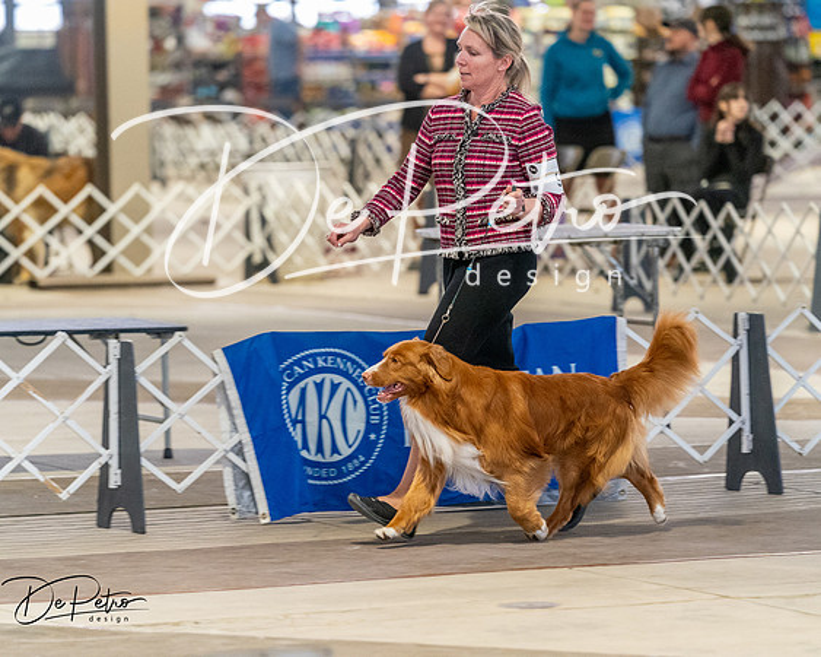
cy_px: 328
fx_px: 5334
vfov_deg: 7.0
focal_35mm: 220
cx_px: 410
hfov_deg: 8.8
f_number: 3.5
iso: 6400
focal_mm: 195
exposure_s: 1/250
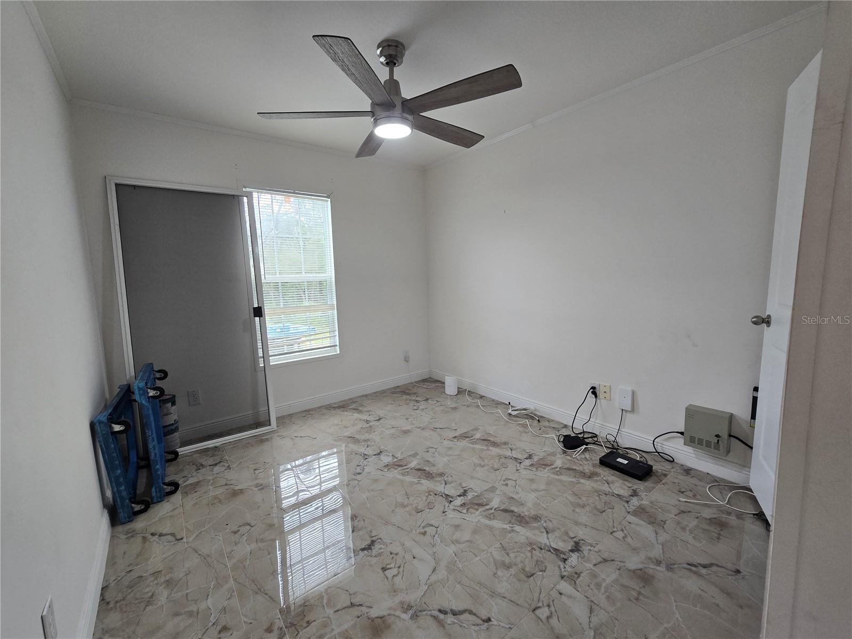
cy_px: 320
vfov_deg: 89.9
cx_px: 426
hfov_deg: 106.2
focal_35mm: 13
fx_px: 320
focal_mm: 2.2
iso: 80
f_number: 2.2
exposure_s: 1/60
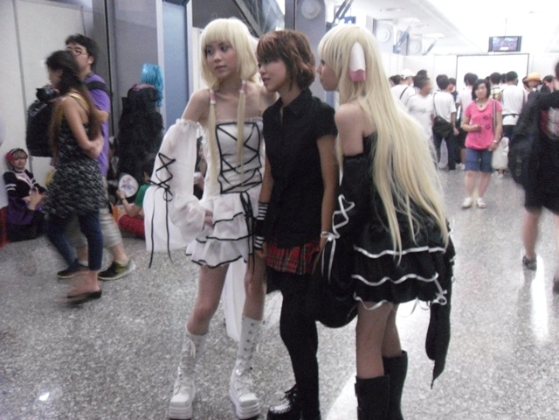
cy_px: 210
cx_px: 280
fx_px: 727
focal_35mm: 45
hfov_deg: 42.1
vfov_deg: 32.2
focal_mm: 6.3
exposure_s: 1/8
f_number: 3.5
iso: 800
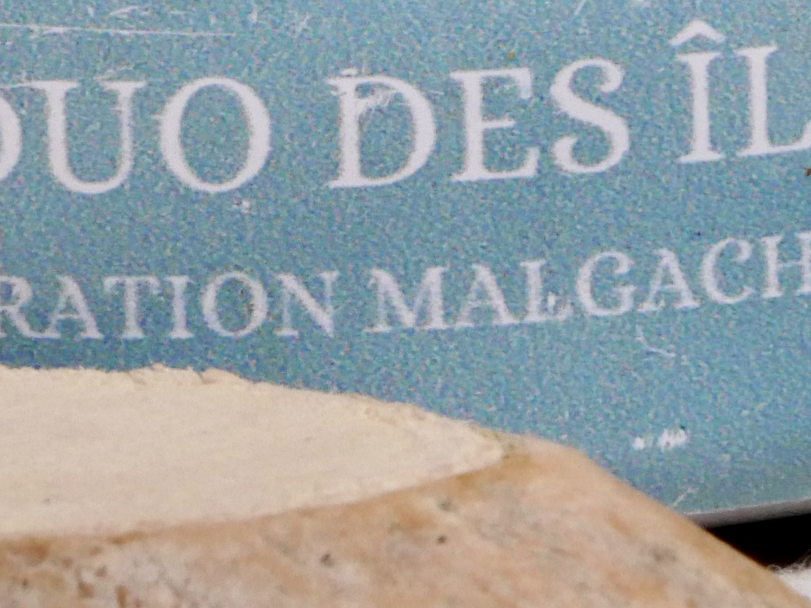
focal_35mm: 471
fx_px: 11037
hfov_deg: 4.2
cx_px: 351
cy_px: -283
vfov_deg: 3.1
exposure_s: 1/10
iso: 1600
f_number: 20
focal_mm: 60
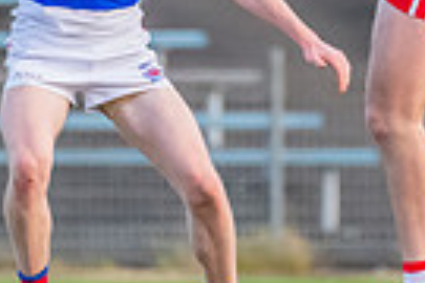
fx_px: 35213
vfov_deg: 0.5
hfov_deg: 0.7
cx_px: 479
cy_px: -180
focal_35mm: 2983
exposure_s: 1/1600
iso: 4500
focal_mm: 550
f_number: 6.3
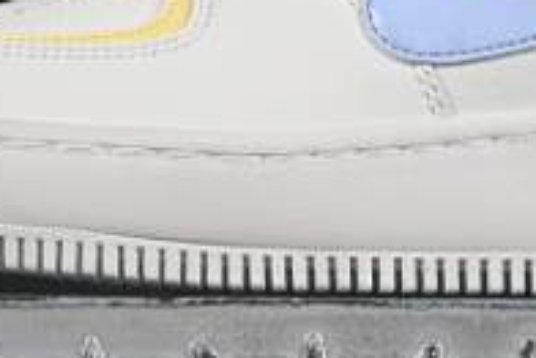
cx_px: 432
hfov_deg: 7.4
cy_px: -118
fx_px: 4157
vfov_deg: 4.9
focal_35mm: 279
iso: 160
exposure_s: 1/80
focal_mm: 50
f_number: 8
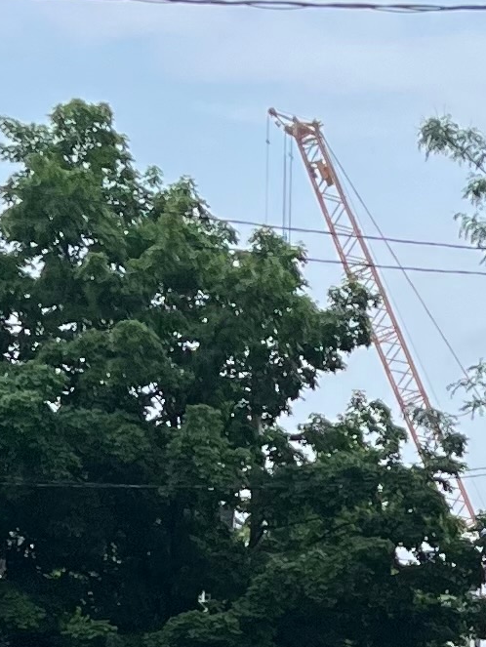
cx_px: 749
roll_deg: -2.1
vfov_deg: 12.2
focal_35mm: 158
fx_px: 2955
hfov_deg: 9.1
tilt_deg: +1.6
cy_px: 787
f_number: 1.5
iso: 50
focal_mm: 5.7
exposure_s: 1/2045
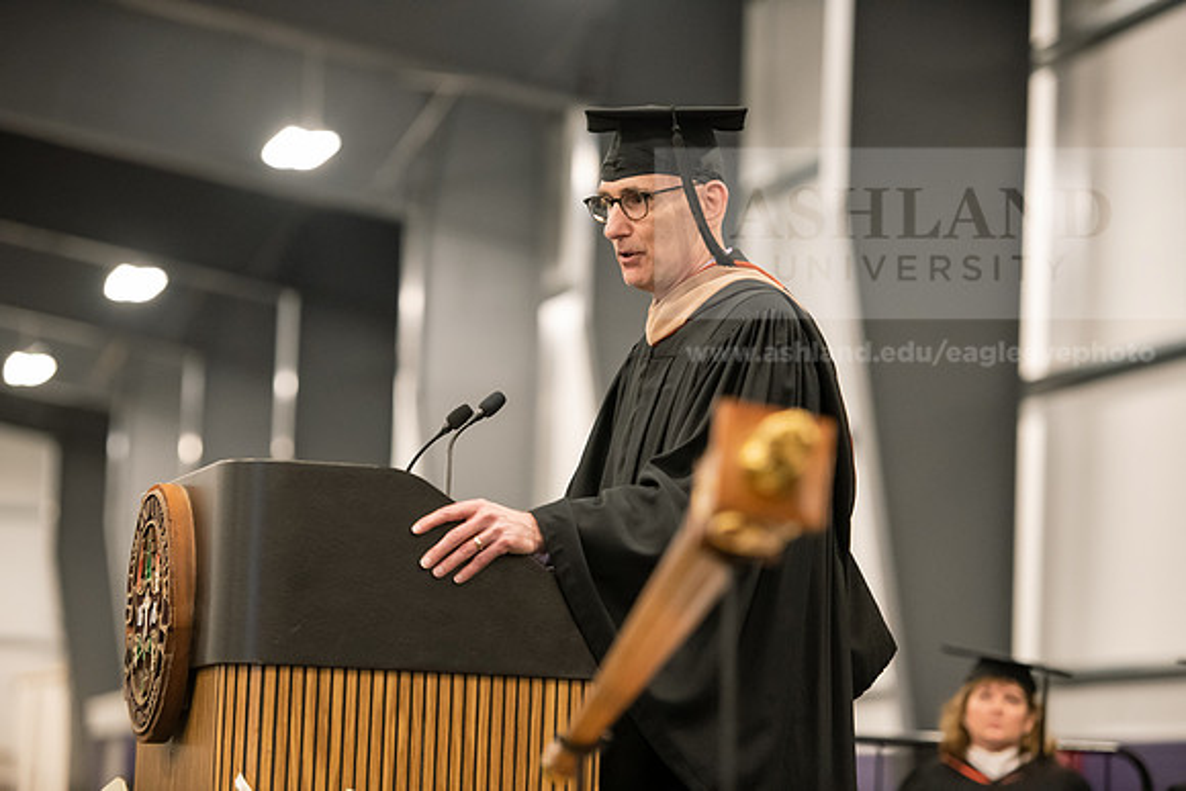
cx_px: 593
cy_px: 396
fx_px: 4448
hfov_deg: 15.2
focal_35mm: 135
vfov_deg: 10.2
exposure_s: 1/200
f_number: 3.2
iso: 3200
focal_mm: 135
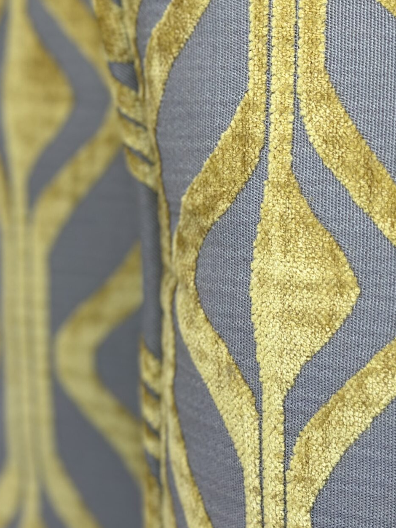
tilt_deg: -20.4
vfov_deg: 20.0
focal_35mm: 98
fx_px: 1495
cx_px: 264
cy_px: 167
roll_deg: +0.7
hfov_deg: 15.1
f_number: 1.78
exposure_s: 1/170
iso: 80
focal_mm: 6.86
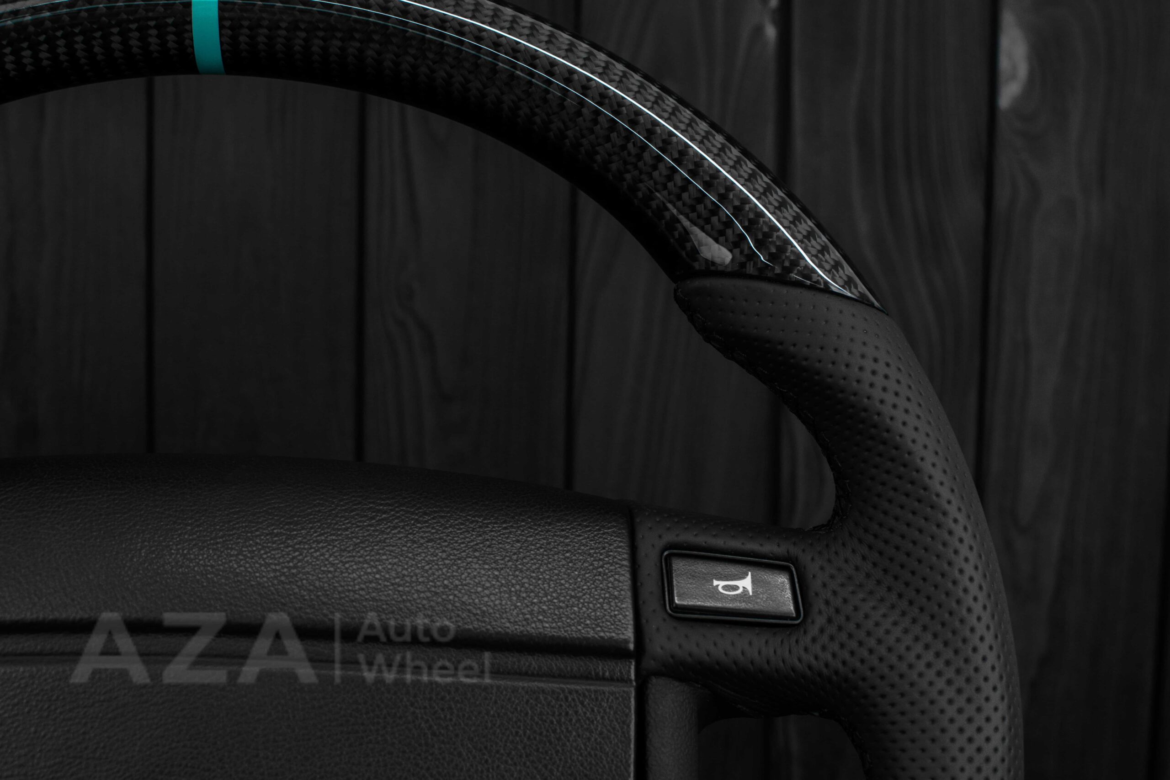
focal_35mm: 52
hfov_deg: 37.8
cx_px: 585
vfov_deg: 25.8
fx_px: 1706
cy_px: 390
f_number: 6.3
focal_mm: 35
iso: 500
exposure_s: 1/125
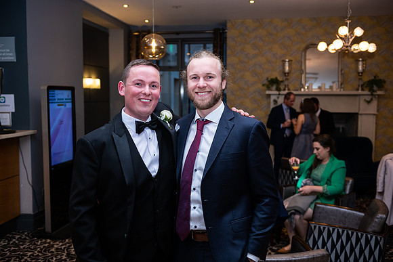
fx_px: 393
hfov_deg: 53.1
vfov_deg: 36.9
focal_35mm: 36
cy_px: 131
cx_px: 196
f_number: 3.5
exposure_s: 1/160
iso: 640
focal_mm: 36
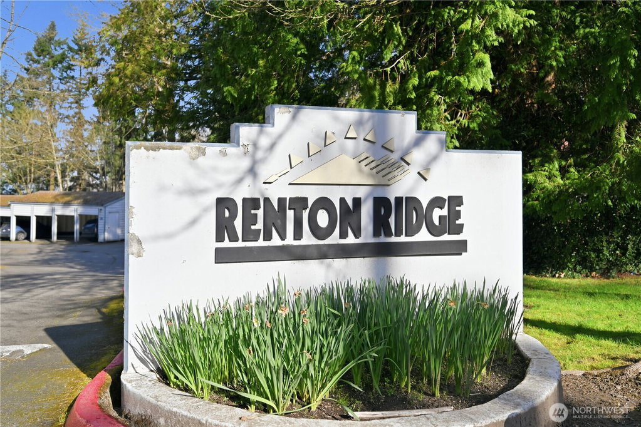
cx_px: 320
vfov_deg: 43.6
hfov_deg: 61.9
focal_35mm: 30
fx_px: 534
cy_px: 214
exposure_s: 1/2500
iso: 200
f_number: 4
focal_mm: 30
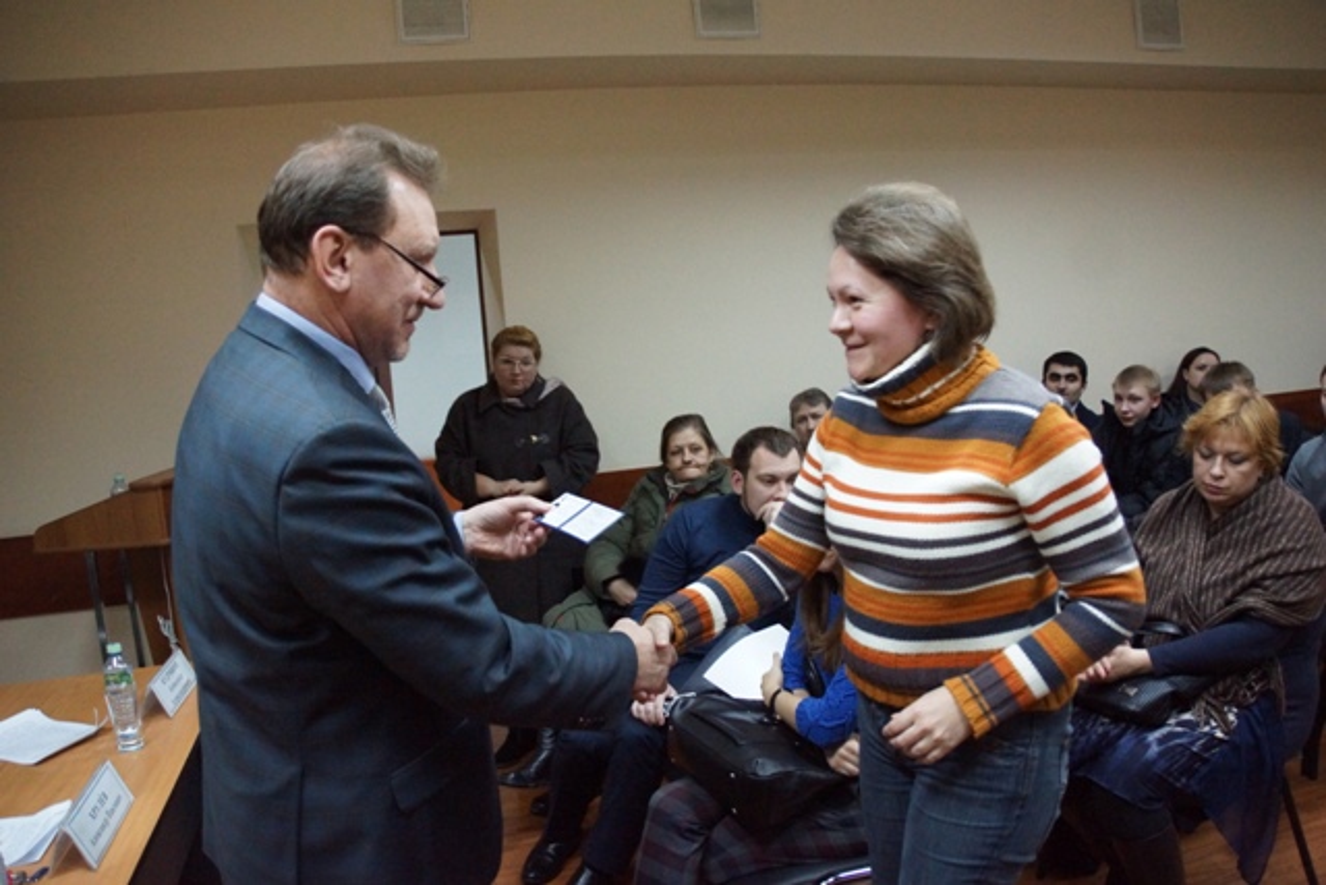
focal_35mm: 68
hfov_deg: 29.9
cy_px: 442
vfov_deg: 20.2
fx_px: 2487
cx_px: 663
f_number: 5
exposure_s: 1/100
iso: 2500
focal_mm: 45
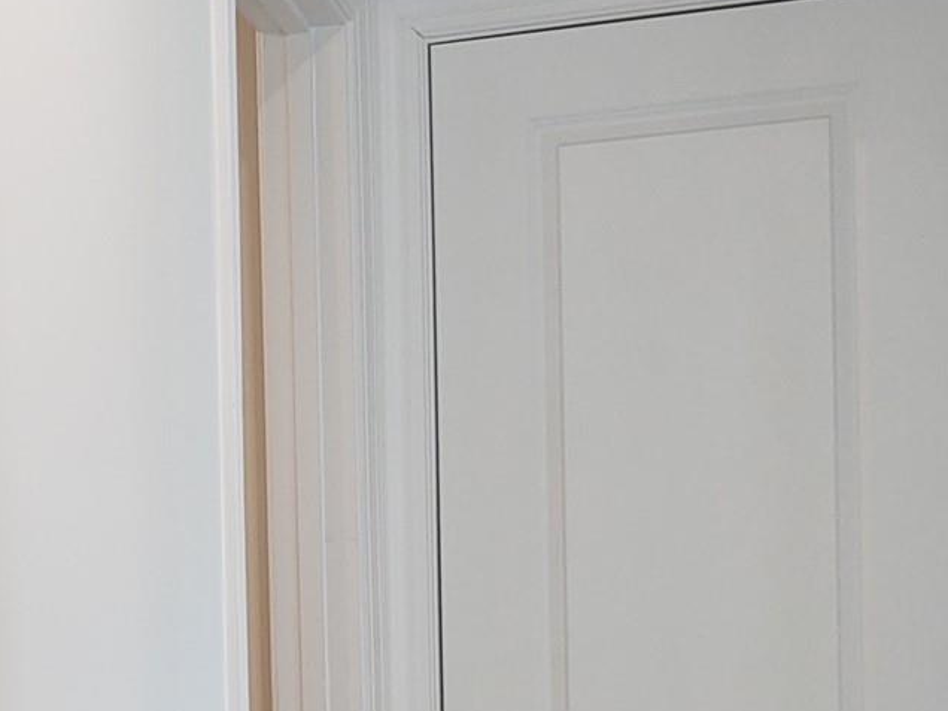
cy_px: 745
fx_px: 2383
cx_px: -101
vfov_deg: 16.5
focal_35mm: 87
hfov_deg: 21.3
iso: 125
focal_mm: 4.75
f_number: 1.7
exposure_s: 1/60
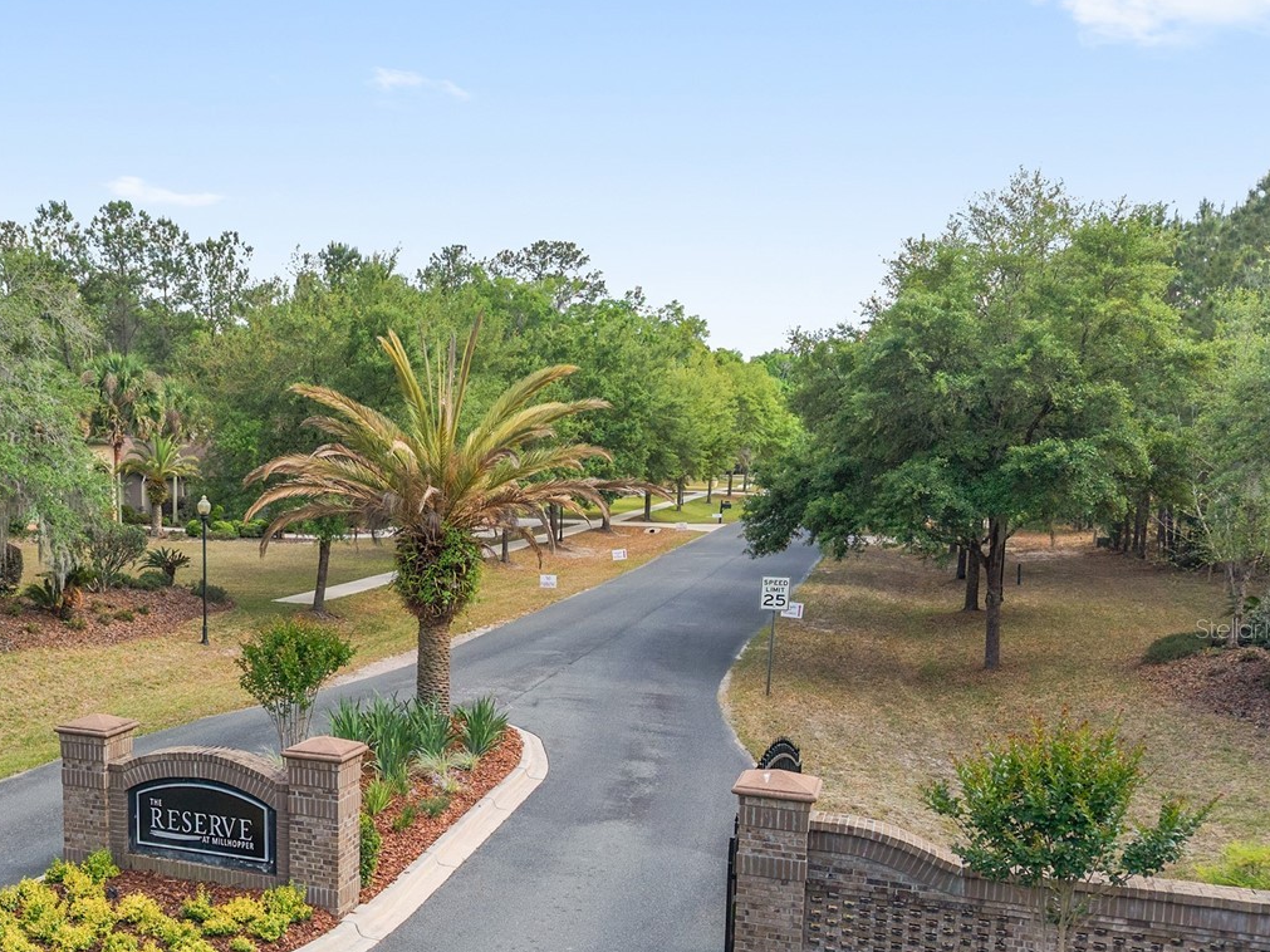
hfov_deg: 47.1
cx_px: 309
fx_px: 1394
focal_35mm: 38
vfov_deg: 37.3
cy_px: 628
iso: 290
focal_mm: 8.67
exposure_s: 1/2500
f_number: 1.8
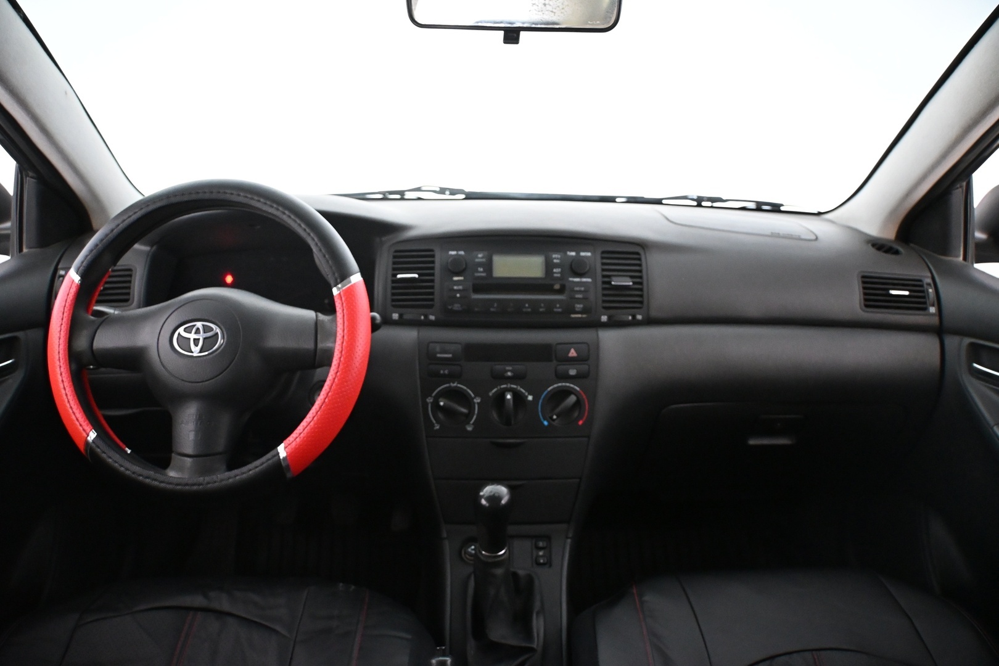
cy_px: 333
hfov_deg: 43.0
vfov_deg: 29.4
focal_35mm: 46
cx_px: 500
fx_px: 1269
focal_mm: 30.5
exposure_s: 1/60
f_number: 4.8
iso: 4500
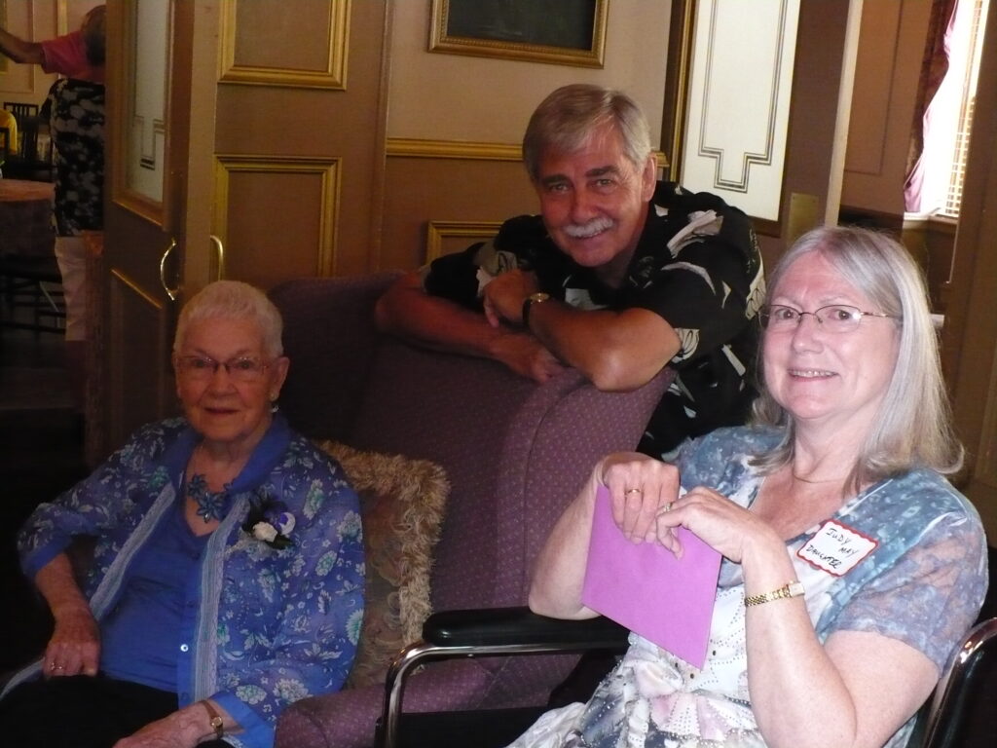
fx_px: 1210
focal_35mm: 42
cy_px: 374
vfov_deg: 34.3
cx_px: 498
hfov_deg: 44.8
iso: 640
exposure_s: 1/30
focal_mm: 7
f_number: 2.9
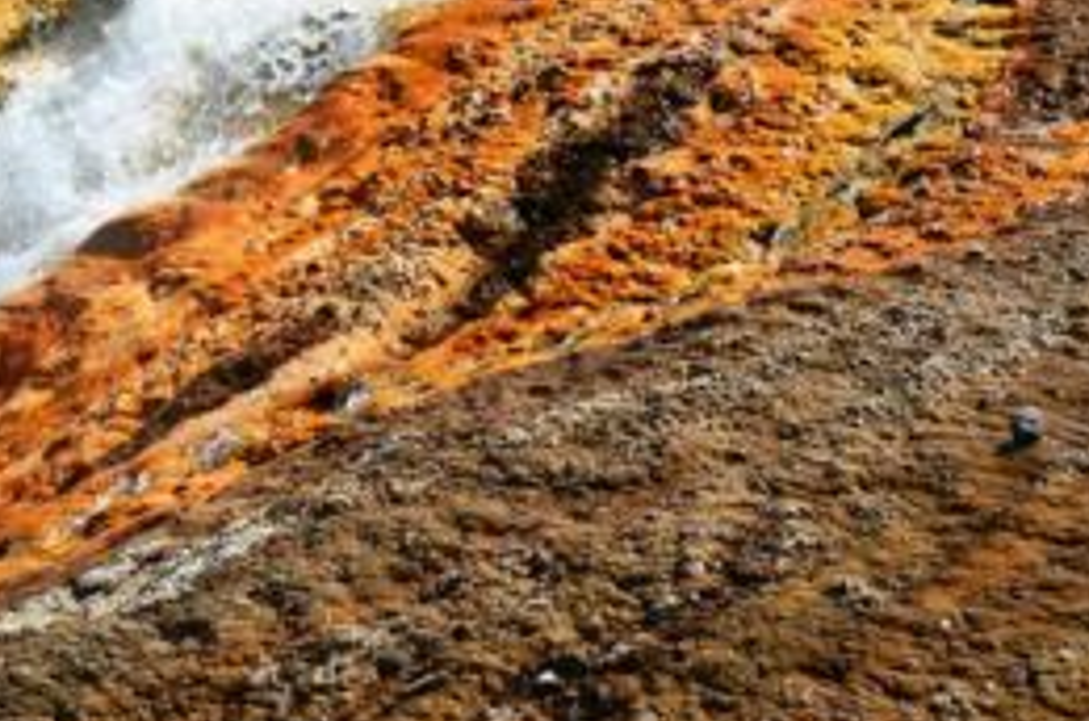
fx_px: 4013
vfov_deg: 10.2
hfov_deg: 15.4
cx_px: 310
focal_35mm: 133
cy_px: 119
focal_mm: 36
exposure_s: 1/500
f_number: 11
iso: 200
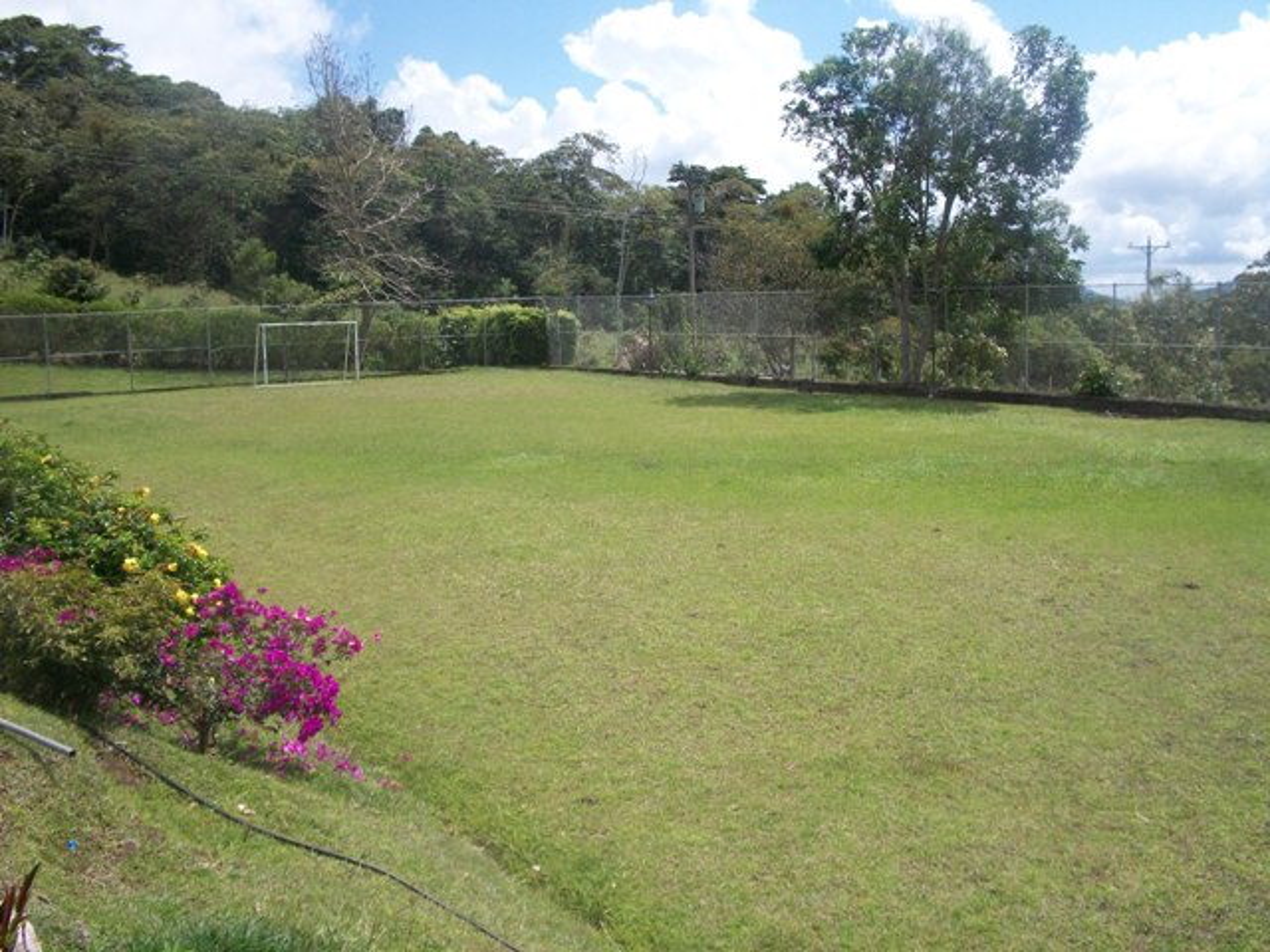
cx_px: 635
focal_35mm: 32
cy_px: 476
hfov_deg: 56.8
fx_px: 1174
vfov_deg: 44.2
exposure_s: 1/400
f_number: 5.5
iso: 80
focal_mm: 5.7
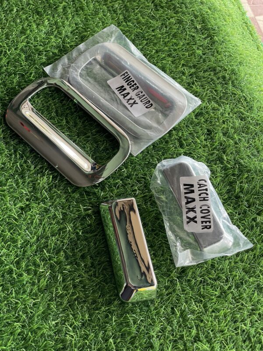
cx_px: 132
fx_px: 527
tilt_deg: -61.1
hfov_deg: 28.0
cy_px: 176
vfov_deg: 36.8
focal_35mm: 52
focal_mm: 6
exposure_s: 1/99
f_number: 2
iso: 160
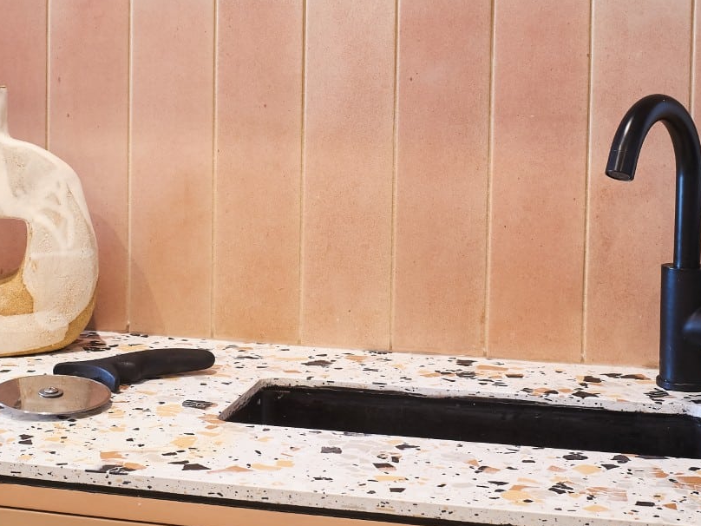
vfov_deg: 24.1
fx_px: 1215
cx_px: 316
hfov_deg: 32.2
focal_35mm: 60
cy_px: 111
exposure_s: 1/3.33
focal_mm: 18.3
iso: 100
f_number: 7.1
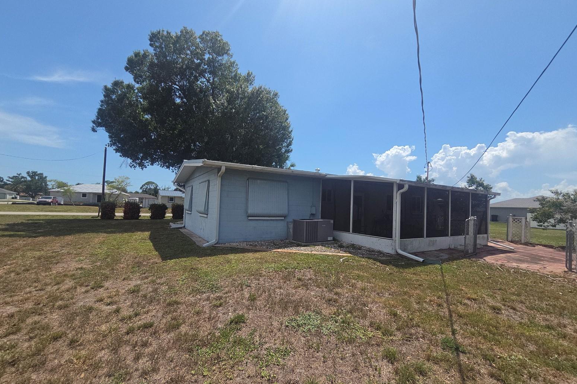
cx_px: 286
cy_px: 198
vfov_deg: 81.2
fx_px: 224
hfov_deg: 104.3
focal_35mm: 14
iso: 50
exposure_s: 1/2099
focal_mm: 2.2
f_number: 2.2
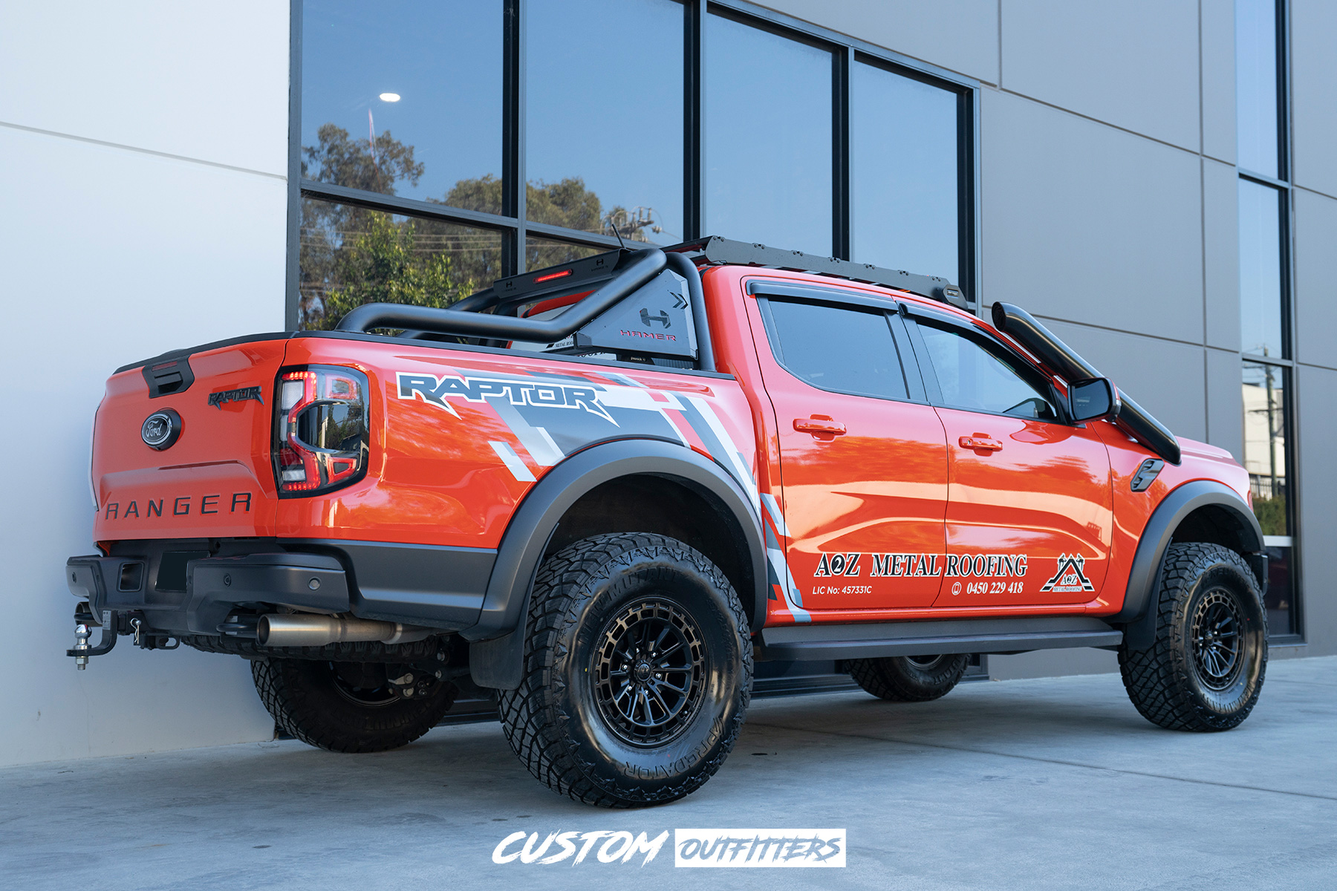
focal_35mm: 35
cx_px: 668
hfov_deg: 54.4
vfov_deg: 37.9
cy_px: 446
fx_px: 1300
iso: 320
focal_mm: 35
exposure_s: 1/160
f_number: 4
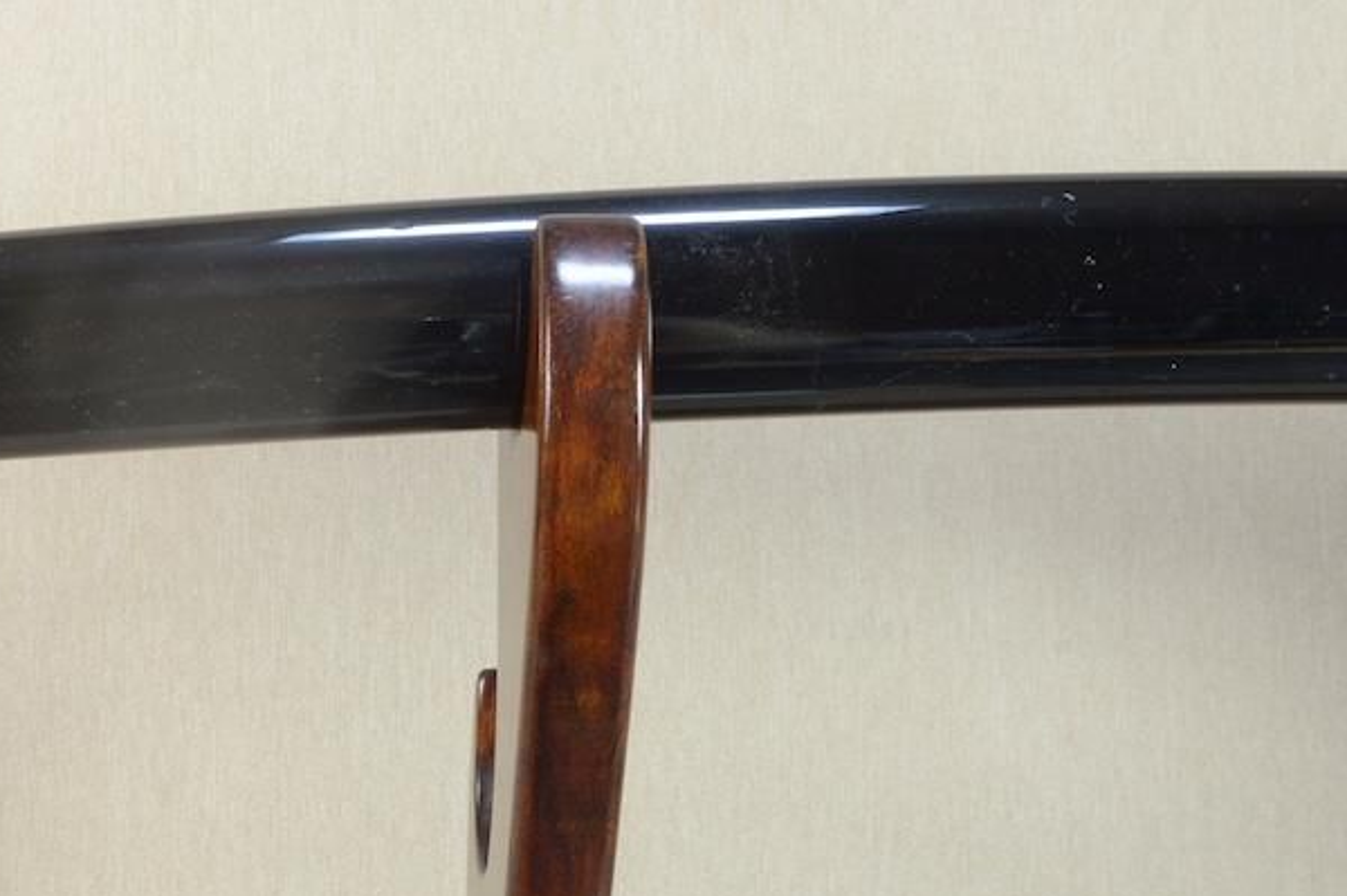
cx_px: 171
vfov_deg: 19.4
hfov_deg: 27.9
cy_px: 320
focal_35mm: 70
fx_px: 2617
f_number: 11
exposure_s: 1/1.6
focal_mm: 20
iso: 400
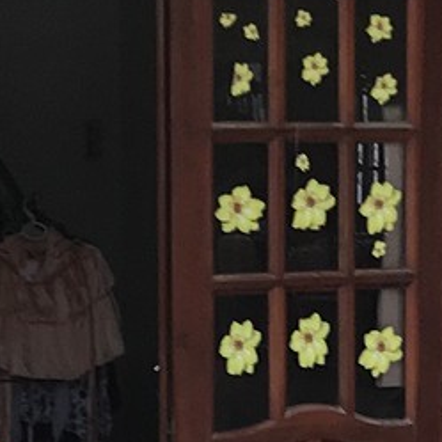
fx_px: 2875
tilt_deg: -7.0
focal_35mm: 199
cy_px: 570
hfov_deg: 8.8
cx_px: 284
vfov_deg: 8.7
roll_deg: +0.9
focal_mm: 3.99
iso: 25
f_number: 1.8
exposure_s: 1/50
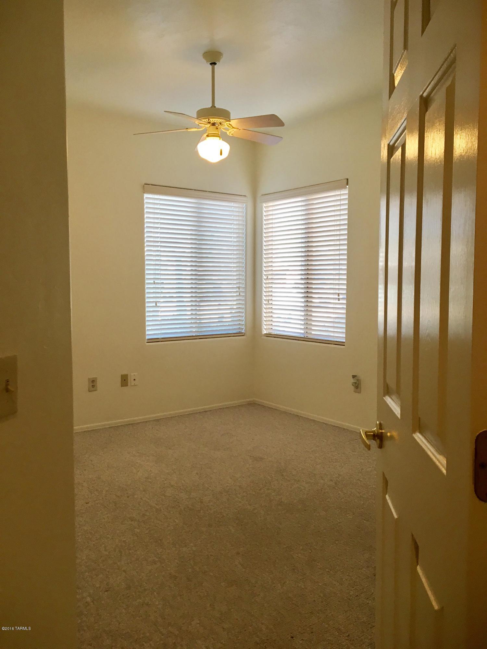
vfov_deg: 61.7
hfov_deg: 48.2
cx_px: 244
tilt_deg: -8.4
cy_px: 324
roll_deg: -0.2
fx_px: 544
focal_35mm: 29
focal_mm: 4.15
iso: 25
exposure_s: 1/40
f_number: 2.2
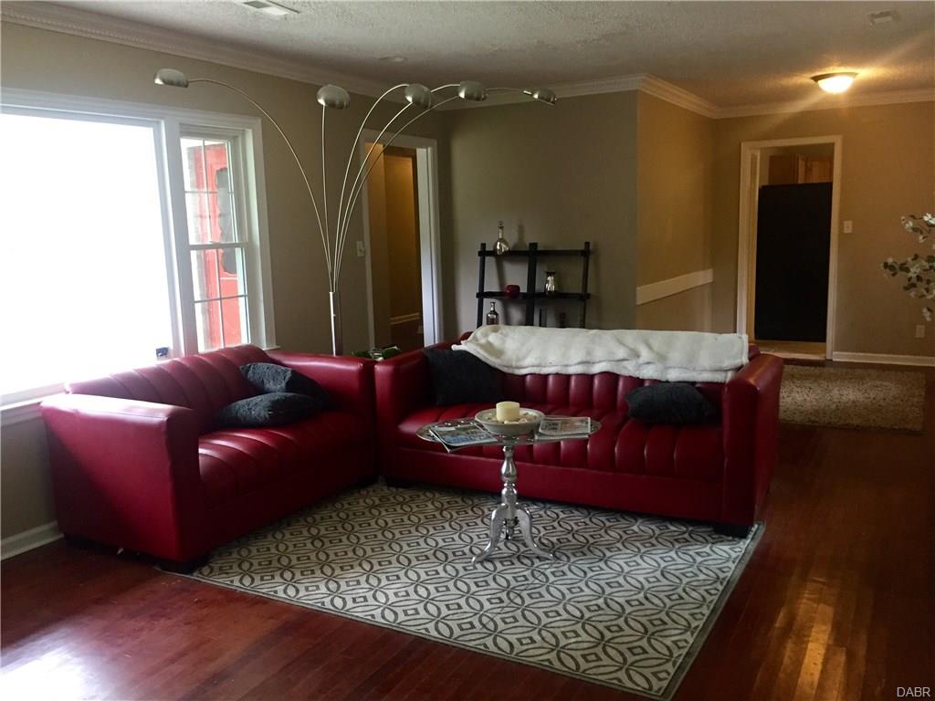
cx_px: 468
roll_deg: +0.7
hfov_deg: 61.7
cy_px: 350
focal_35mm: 29
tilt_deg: -9.8
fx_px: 783
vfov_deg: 48.2
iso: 160
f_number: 2.2
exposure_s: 1/30
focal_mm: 4.15
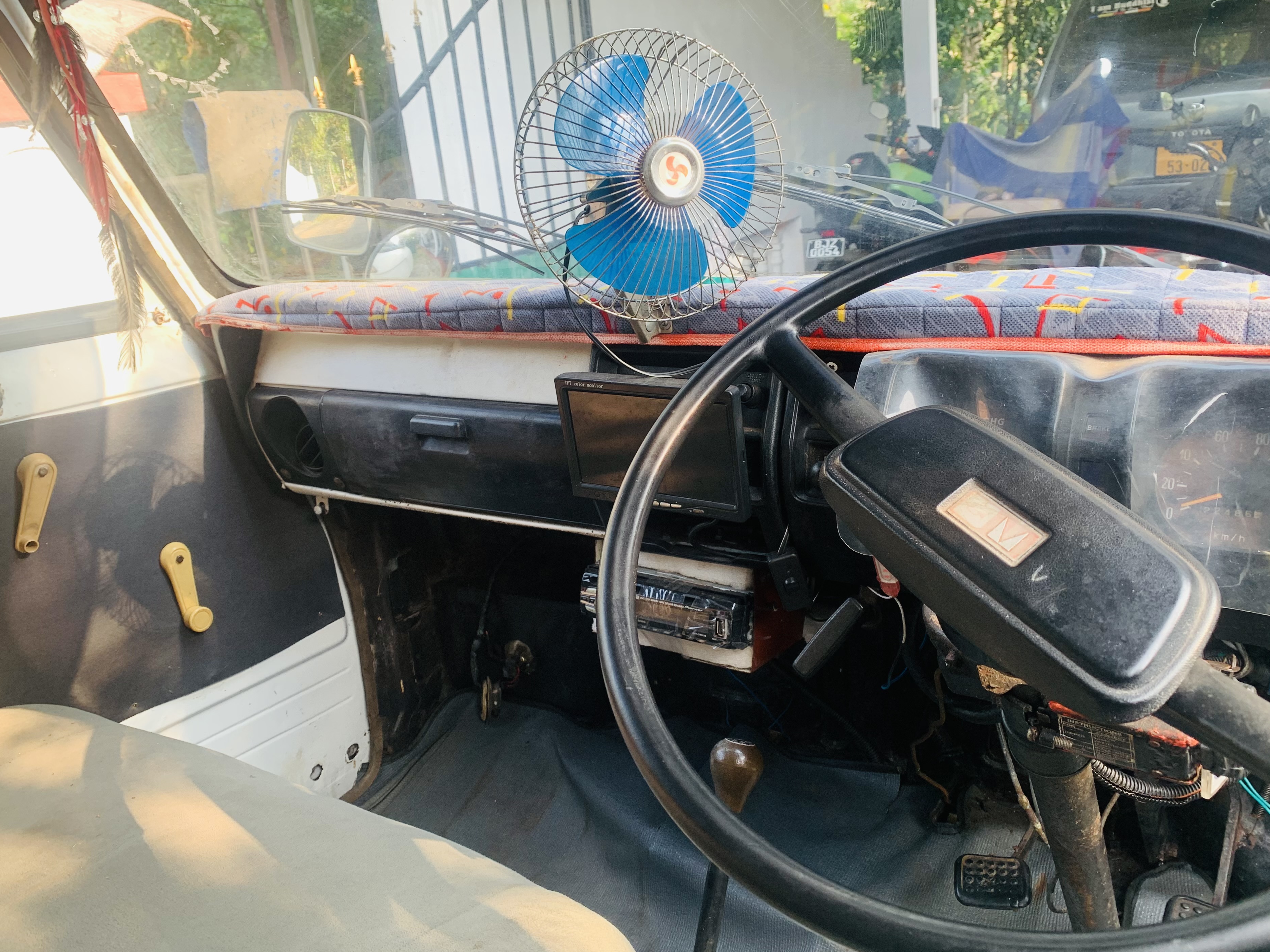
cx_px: 638
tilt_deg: -17.3
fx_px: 1027
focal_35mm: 28
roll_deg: +5.0
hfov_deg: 63.4
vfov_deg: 49.7
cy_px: 452
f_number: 1.8
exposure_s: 1/121
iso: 50
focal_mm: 4.25
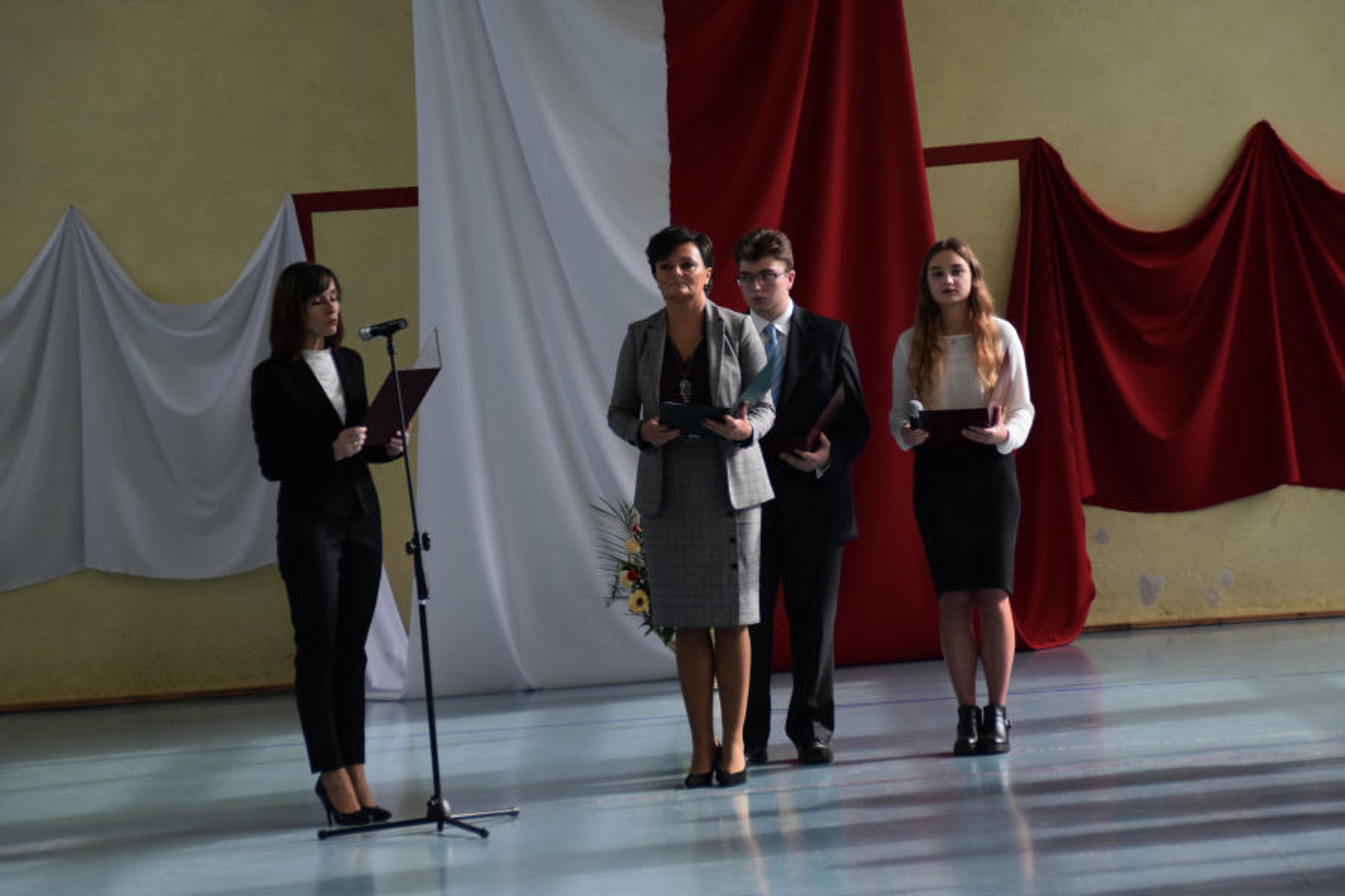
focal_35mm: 142
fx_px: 5324
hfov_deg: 14.4
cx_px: 672
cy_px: 448
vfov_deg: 9.6
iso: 1100
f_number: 5.6
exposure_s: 1/500
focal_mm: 95
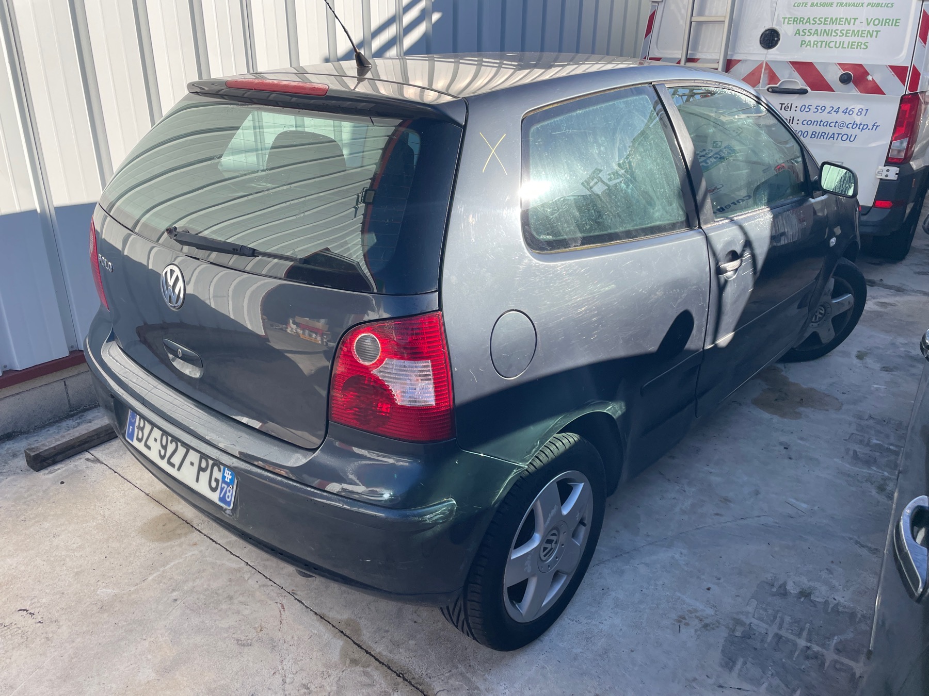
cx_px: 464
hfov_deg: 67.3
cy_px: 348
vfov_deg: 53.1
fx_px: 698
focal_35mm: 26
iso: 32
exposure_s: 1/1182
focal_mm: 4.2
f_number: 1.6
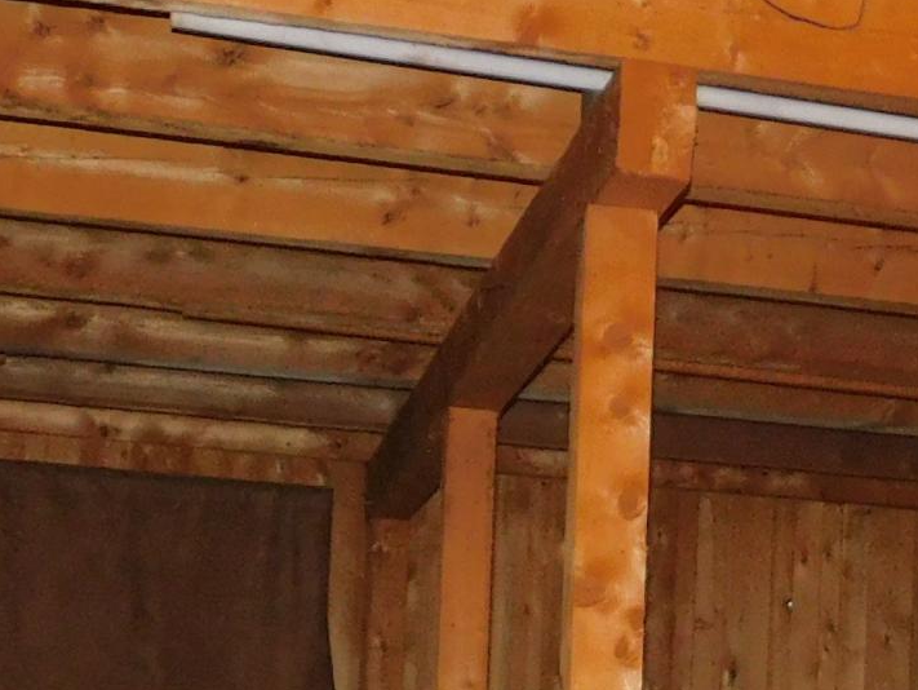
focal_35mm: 97
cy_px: 867
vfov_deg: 14.7
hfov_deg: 19.4
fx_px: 2574
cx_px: 1003
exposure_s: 1/30
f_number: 3
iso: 200
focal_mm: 4
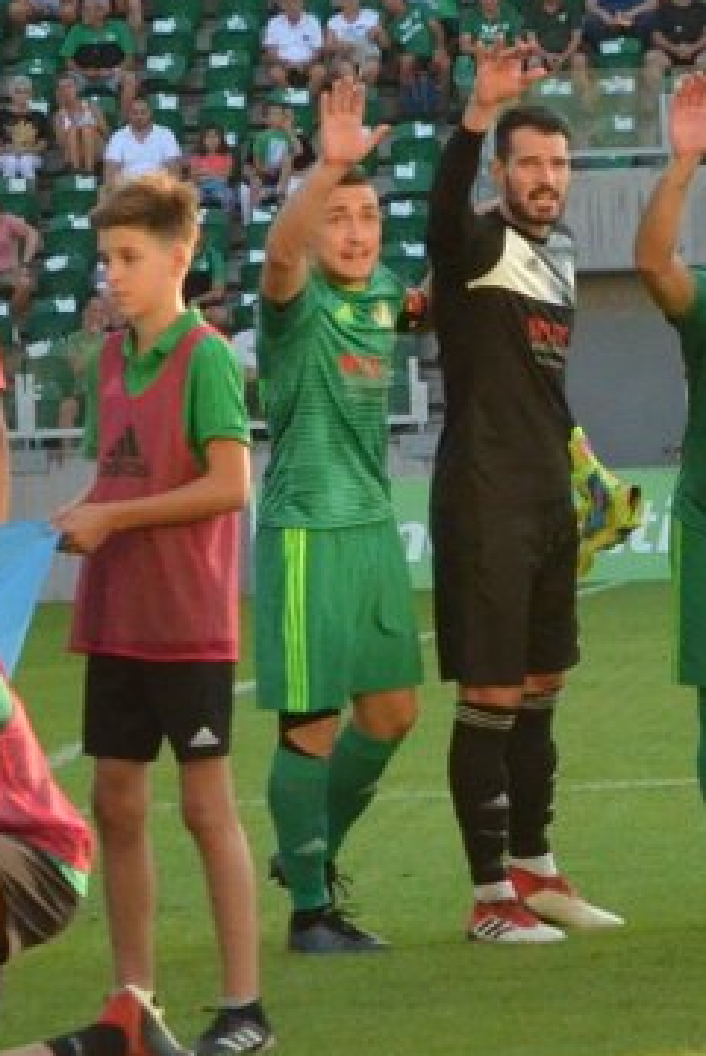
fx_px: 10275
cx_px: 1580
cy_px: 466
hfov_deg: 3.9
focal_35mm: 350
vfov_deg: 5.9
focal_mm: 70
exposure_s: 1/1250
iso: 2000
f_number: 9
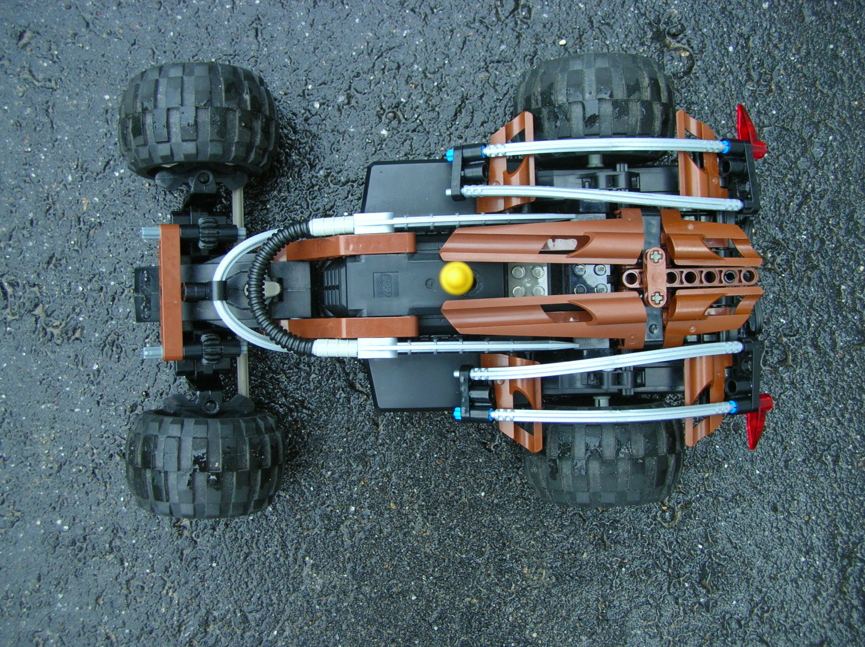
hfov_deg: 50.2
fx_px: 924
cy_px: 324
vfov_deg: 38.6
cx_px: 432
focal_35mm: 37
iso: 50
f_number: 2.7
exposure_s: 1/134
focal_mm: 6.2
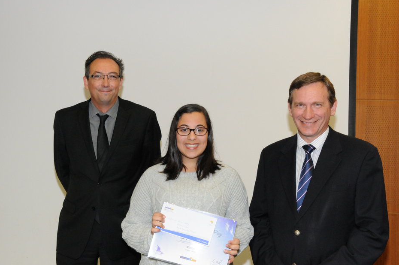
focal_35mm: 44
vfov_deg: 30.8
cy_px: 132
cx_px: 198
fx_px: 482
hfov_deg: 45.0
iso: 2000
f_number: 9
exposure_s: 1/13
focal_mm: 27
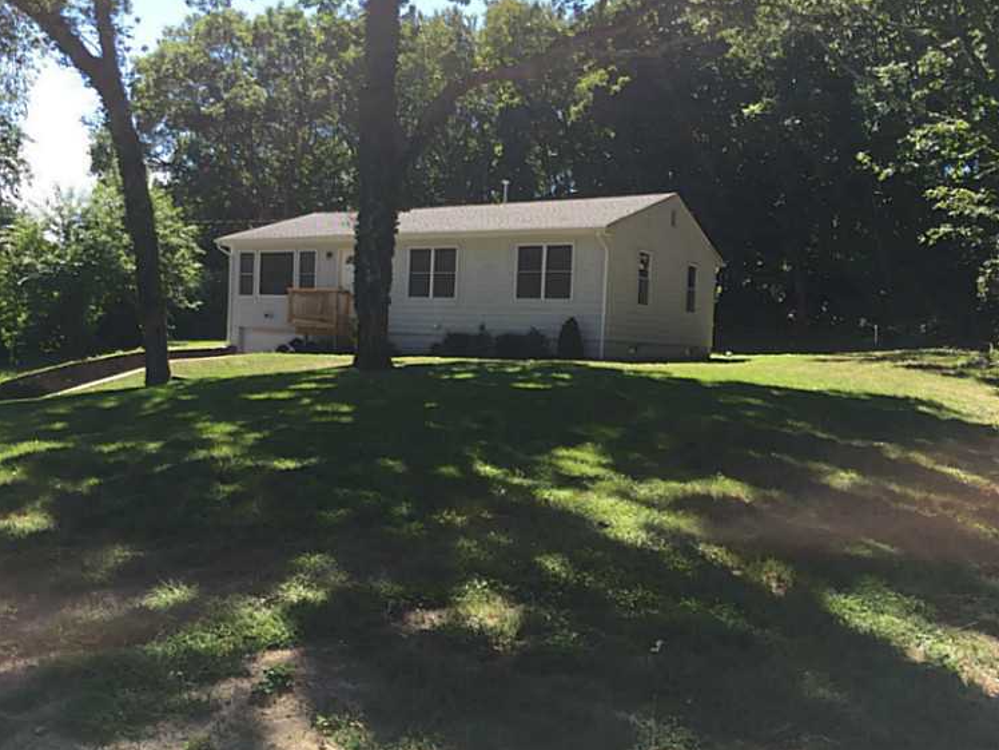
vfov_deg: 45.4
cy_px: 394
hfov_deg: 58.3
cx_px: 466
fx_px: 895
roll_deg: -3.6
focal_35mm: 31
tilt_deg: -2.9
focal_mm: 4.15
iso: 32
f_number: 2.2
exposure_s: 1/581
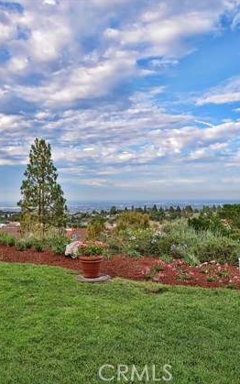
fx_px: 293
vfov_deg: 66.5
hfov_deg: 44.5
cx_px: 107
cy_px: 191
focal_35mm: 28
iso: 400
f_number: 11
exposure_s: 1/160
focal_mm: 12
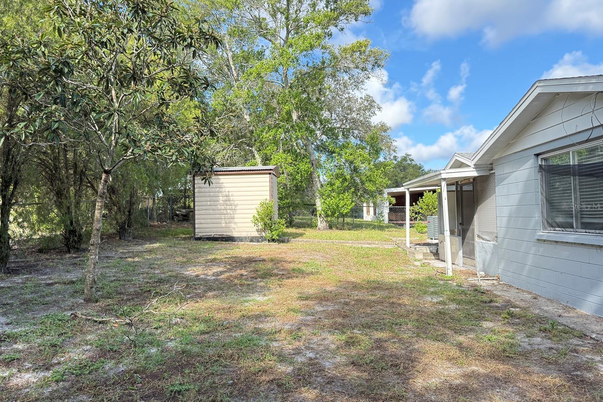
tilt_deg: +2.5
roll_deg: +0.9
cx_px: 283
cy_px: 206
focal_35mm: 27
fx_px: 452
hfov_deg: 67.3
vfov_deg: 47.9
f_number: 1.78
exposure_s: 1/563
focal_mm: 6.76
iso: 100
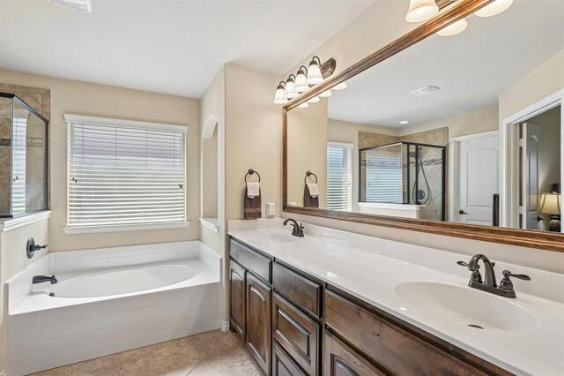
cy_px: 188
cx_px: 282
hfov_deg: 93.3
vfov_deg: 70.4
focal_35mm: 17
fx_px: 266
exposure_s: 1/160
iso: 400
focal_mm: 17
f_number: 8
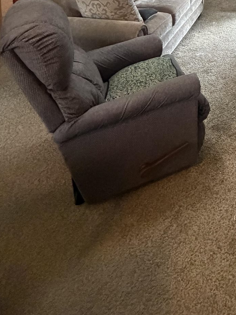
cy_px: -63
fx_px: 318
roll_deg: -1.7
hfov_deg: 34.5
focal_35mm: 35
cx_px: 266
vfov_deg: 38.7
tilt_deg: -4.6
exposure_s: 1/60
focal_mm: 2.22
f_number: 2.2
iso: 800
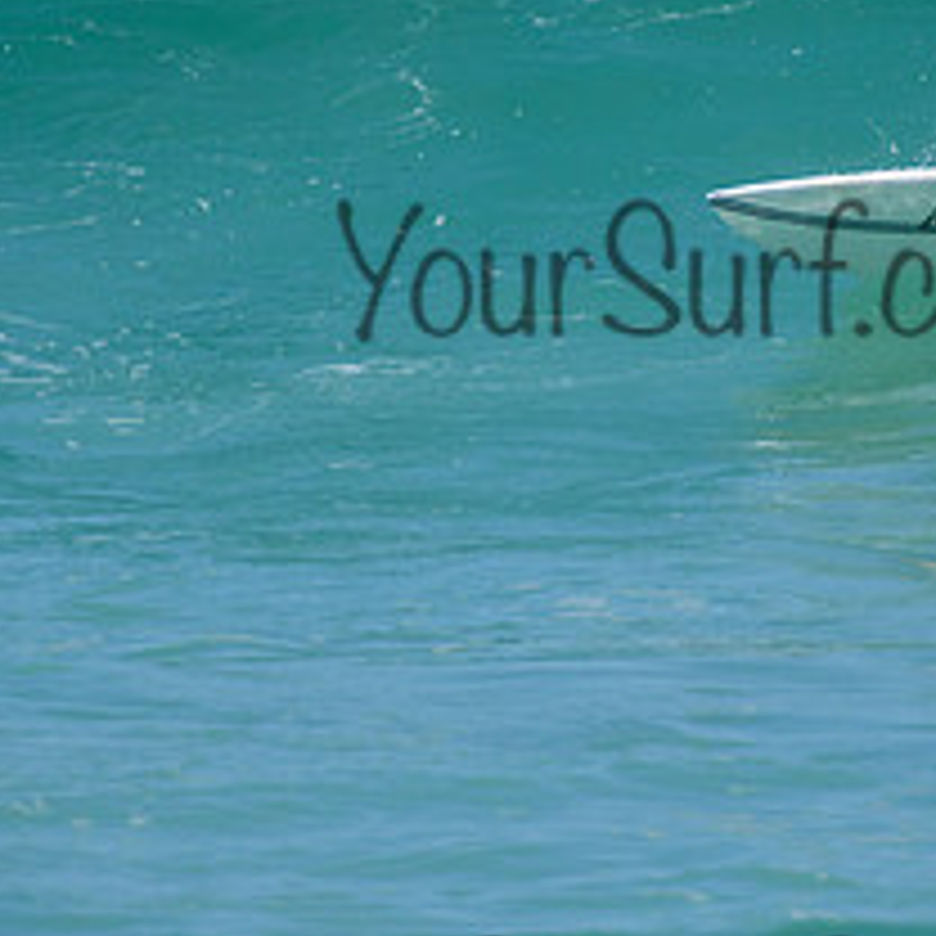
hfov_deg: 1.2
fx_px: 43471
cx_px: 801
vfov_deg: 1.2
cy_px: 232
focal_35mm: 1421
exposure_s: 1/2000
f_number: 5.6
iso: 320
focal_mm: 400
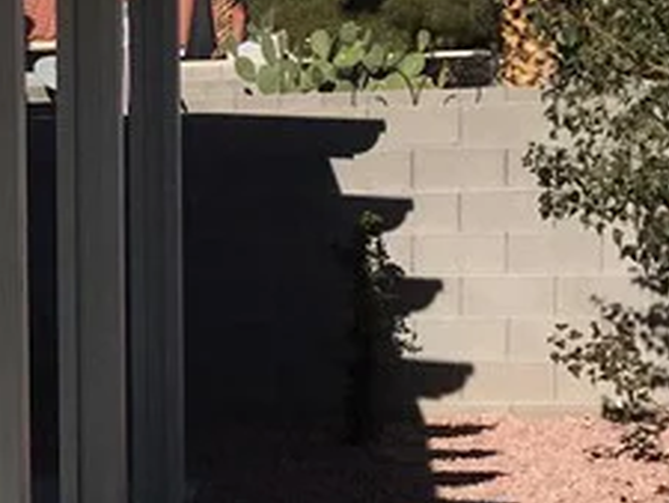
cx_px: -550
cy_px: 327
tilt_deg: -6.1
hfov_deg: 13.4
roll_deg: +1.9
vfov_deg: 11.2
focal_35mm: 132
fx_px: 2552
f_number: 2.2
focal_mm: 4.15
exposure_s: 1/4525
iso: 25
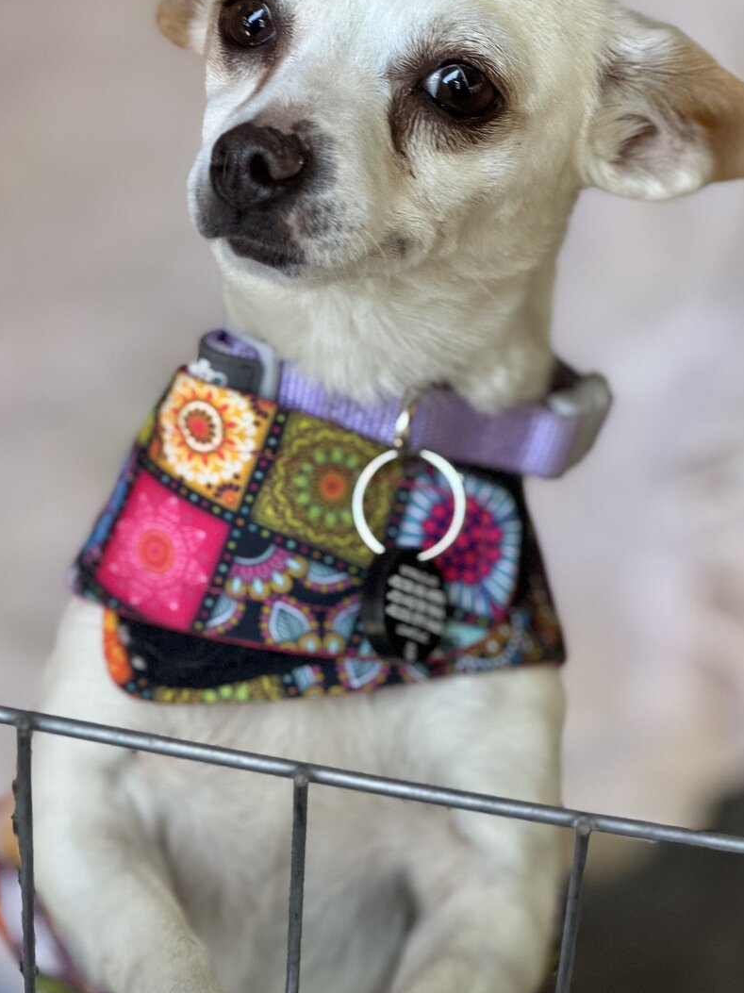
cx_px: 280
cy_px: 363
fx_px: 3814
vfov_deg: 14.8
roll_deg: -3.4
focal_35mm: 133
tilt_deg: -44.7
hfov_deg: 11.1
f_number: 2.8
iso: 250
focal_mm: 16.89
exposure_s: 1/120
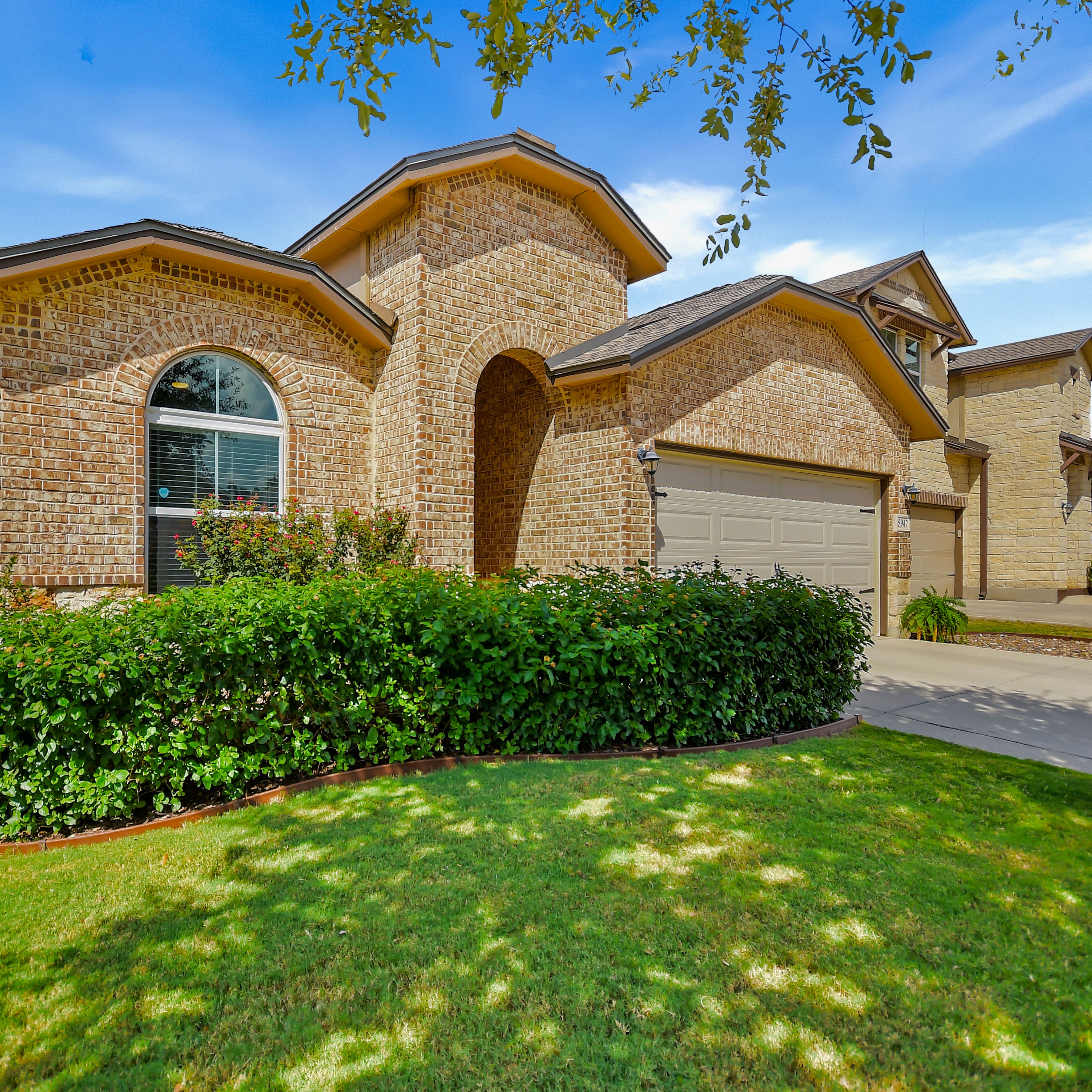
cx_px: 470
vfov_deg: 70.5
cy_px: 561
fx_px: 773
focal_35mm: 22
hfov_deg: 70.1
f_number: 5.6
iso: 125
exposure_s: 1/100
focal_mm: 11
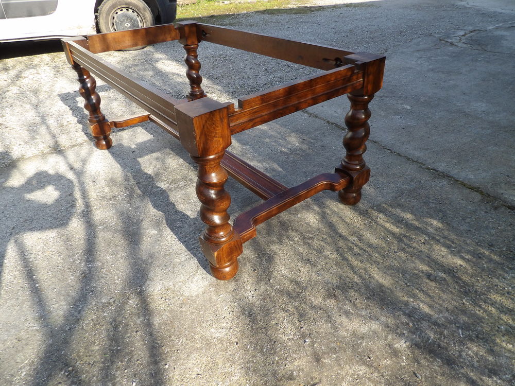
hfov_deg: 71.6
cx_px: 258
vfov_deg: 56.8
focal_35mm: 24
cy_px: 193
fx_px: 357
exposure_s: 1/378
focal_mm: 4.3
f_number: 3.2
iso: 100
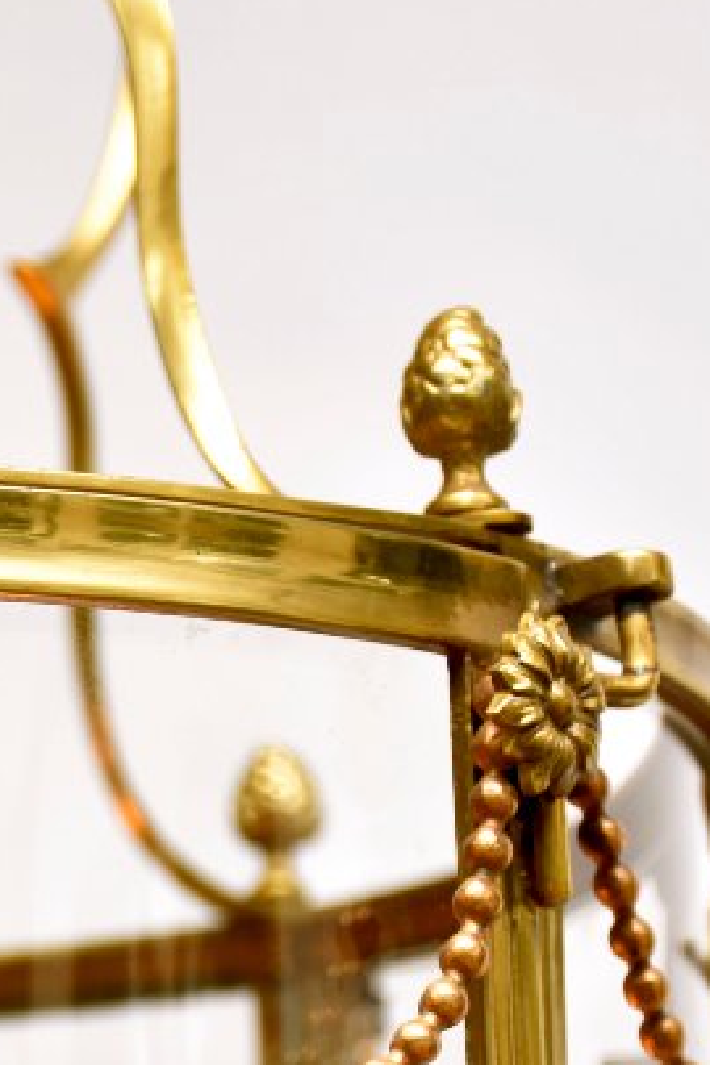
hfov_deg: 8.0
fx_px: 4999
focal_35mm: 169
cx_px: -371
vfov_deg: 12.1
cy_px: 912
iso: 500
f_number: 4.2
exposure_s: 1/160
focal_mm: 38
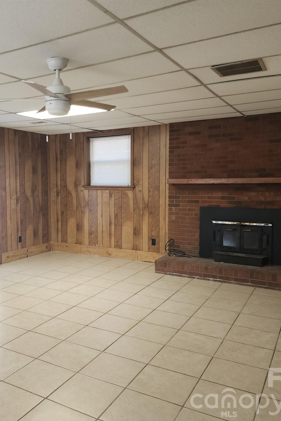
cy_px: 211
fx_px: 375
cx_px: 74
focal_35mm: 32
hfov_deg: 40.1
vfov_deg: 58.7
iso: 64
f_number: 1.8
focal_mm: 6.4
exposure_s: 1/60
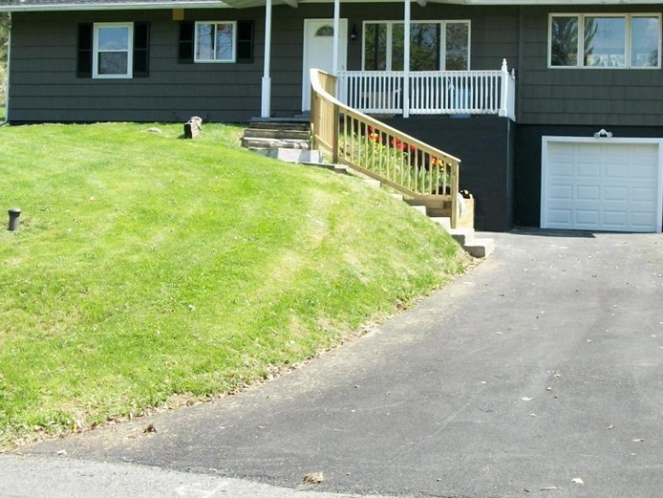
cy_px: 199
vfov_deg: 24.8
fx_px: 1130
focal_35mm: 59
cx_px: 359
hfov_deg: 32.7
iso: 80
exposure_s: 1/400
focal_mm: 7.1
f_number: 3.2
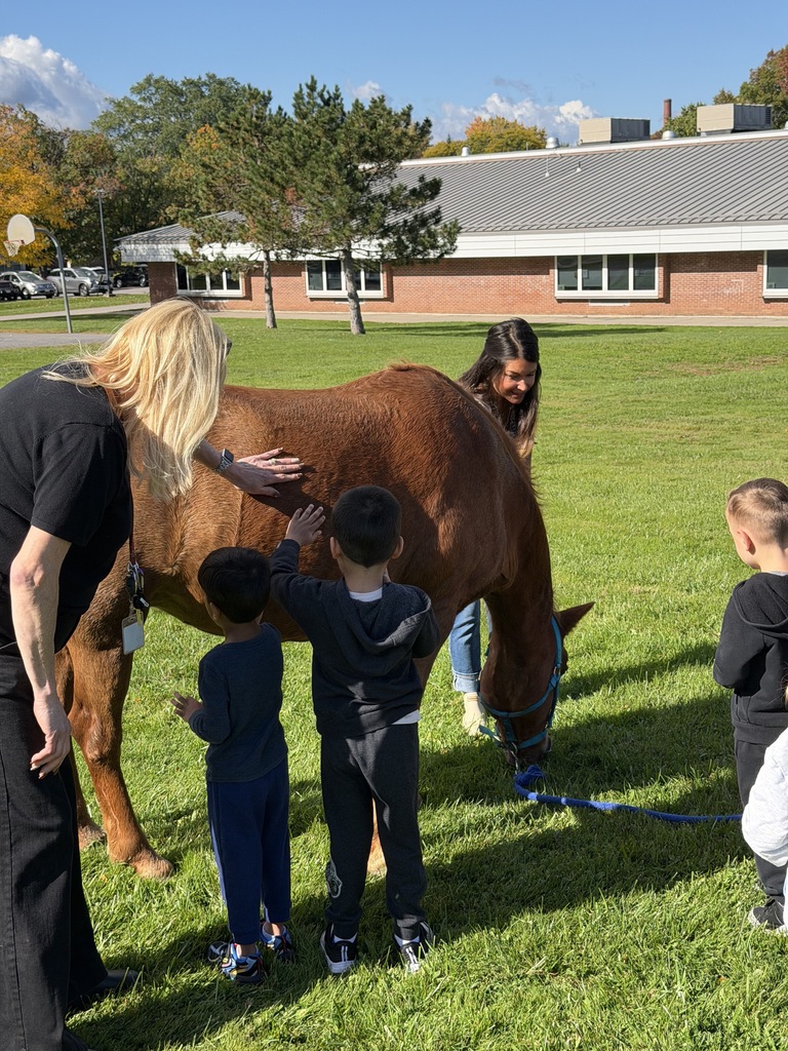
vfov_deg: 39.7
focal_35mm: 48
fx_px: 1457
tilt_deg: -12.4
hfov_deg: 30.3
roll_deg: +2.5
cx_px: 394
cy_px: 526
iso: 80
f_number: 1.78
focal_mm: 6.76
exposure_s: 1/3226
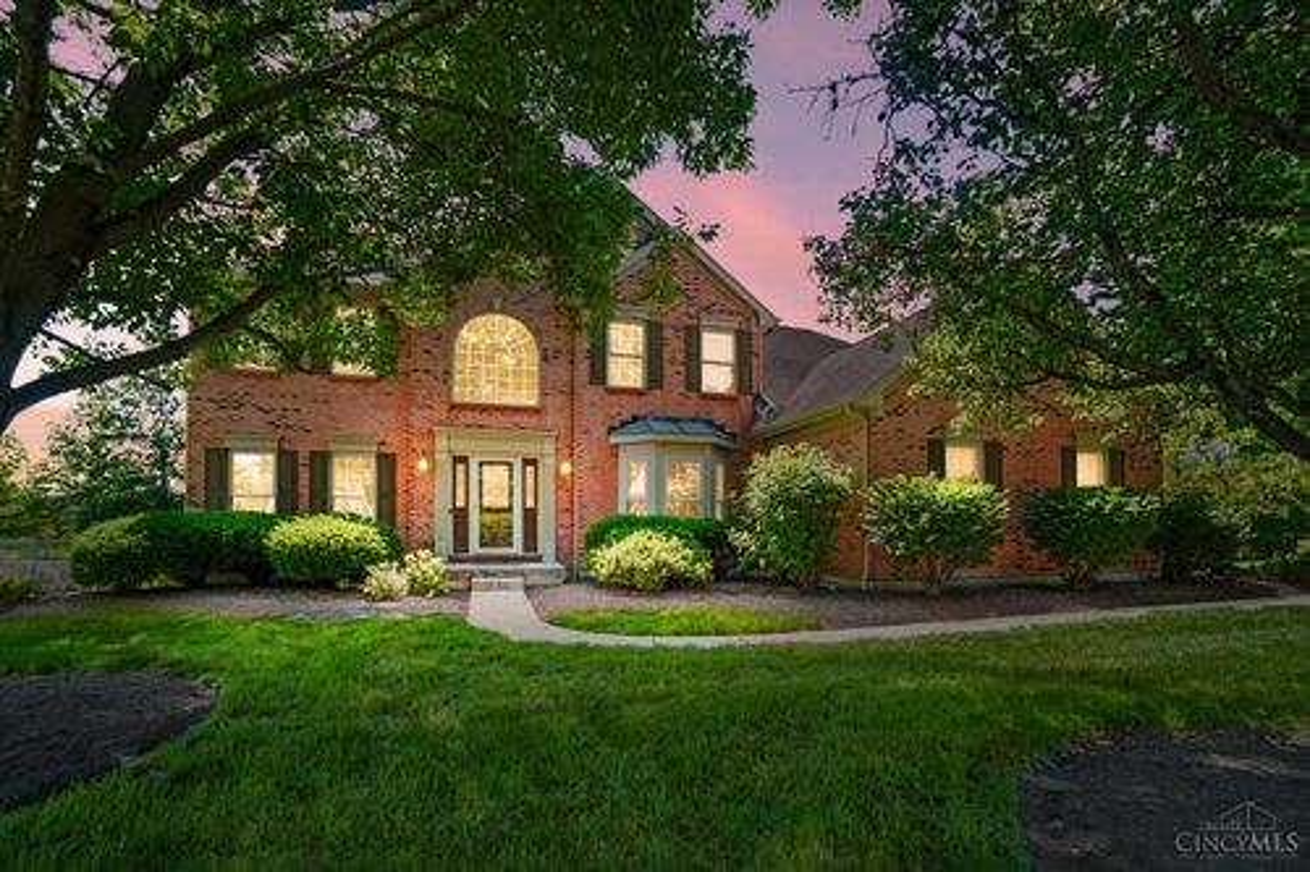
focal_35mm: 15
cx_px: 655
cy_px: 436
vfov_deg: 77.3
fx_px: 546
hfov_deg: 100.4
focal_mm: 10
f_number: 5
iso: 100
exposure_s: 1/50
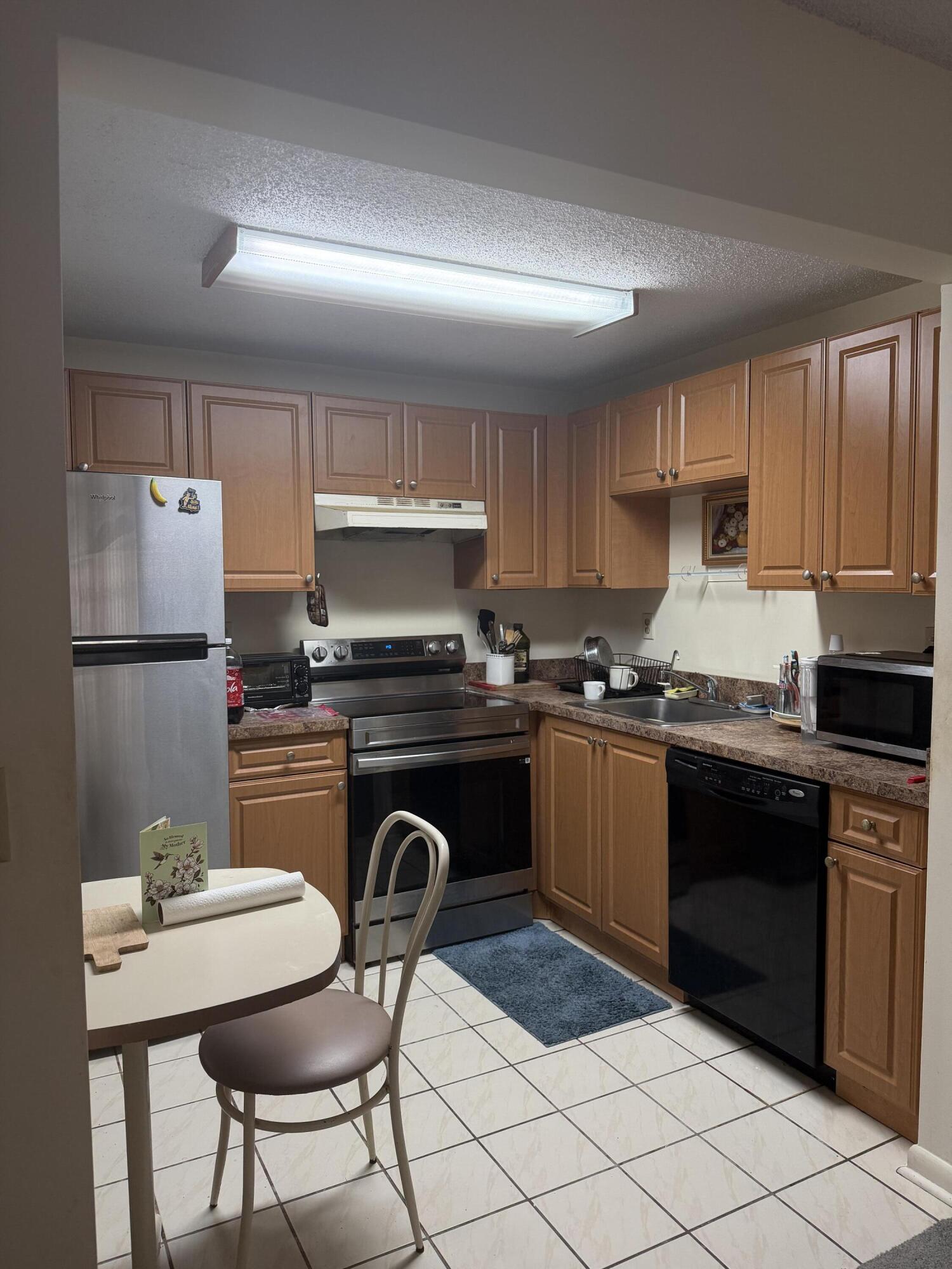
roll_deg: +0.8
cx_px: 476
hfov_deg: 56.8
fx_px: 880
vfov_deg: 71.6
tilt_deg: -4.2
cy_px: 634
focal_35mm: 24
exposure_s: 1/120
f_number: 1.78
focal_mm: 6.76
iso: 250
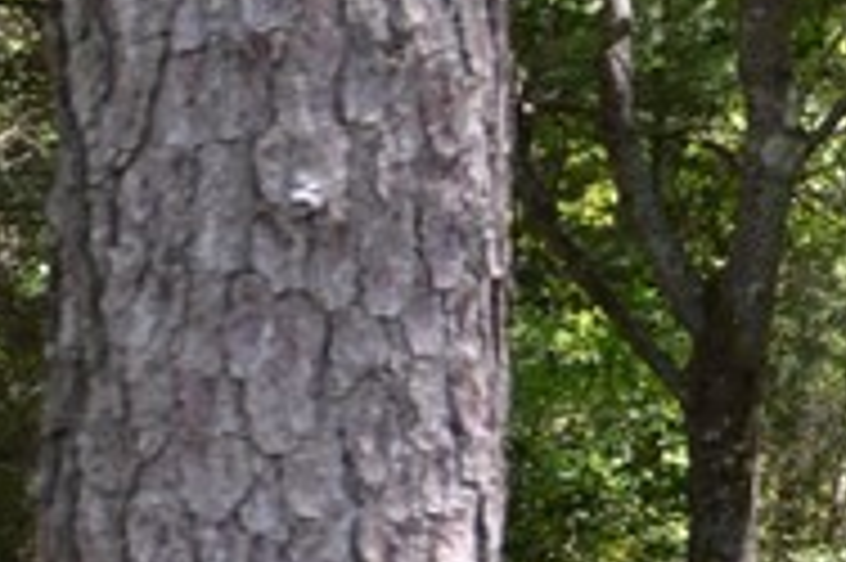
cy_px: 544
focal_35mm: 191
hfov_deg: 9.4
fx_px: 4484
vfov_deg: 7.2
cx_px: -1330
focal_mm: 22
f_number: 5.6
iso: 280
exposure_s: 1/125
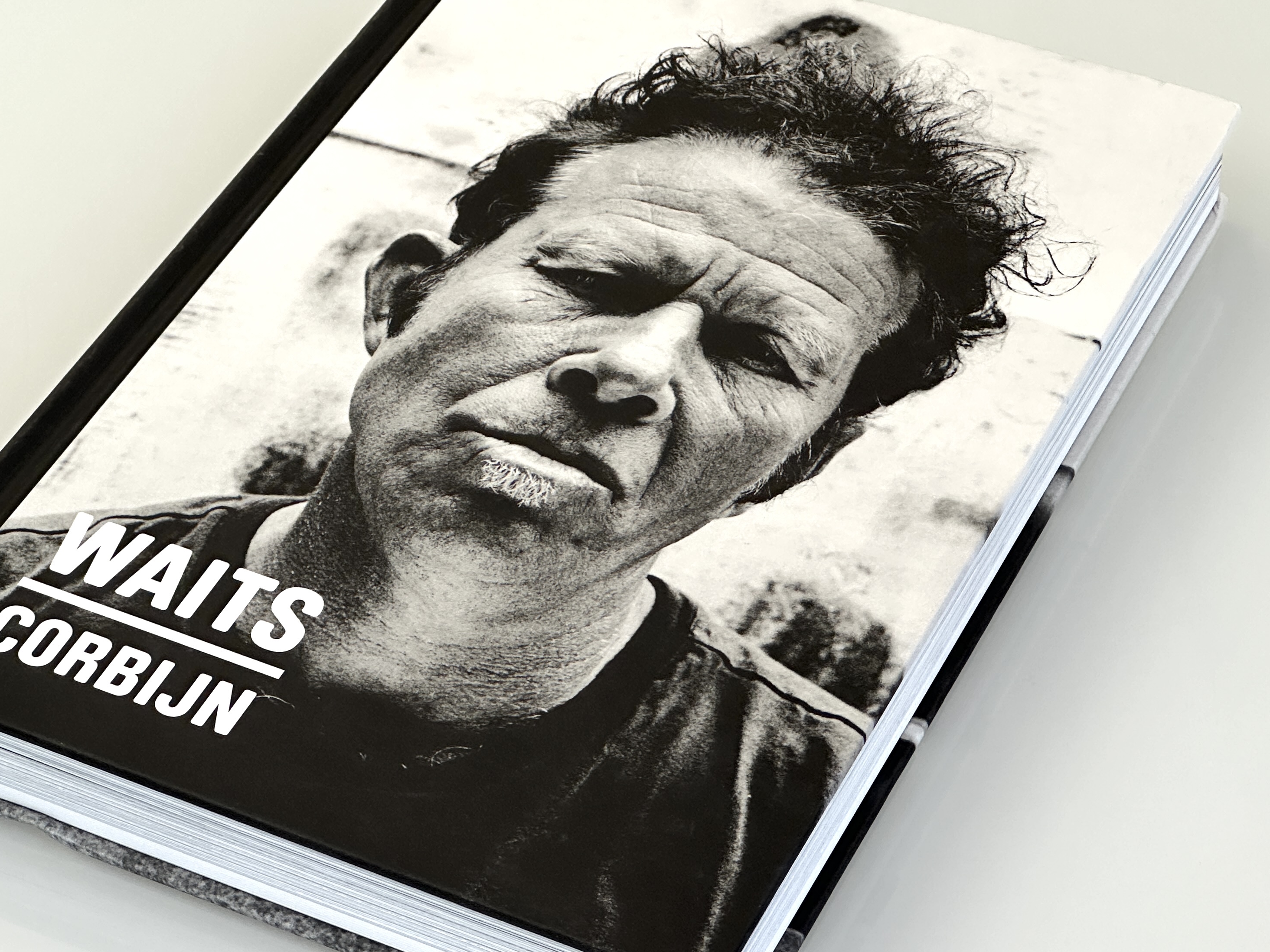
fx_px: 3889
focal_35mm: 106
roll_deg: +4.1
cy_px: 468
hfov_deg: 18.5
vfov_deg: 14.0
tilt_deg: -43.4
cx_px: 565
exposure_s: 1/100
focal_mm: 9
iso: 125
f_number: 2.8
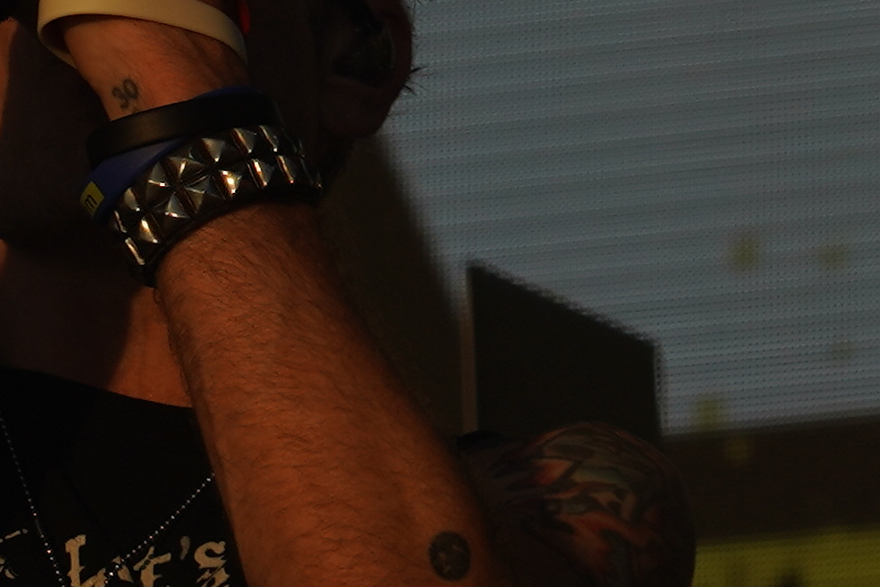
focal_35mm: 686
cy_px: -753
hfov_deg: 3.0
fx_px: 16768
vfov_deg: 2.0
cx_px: 1247
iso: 100
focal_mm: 105
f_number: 8
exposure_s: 1/800
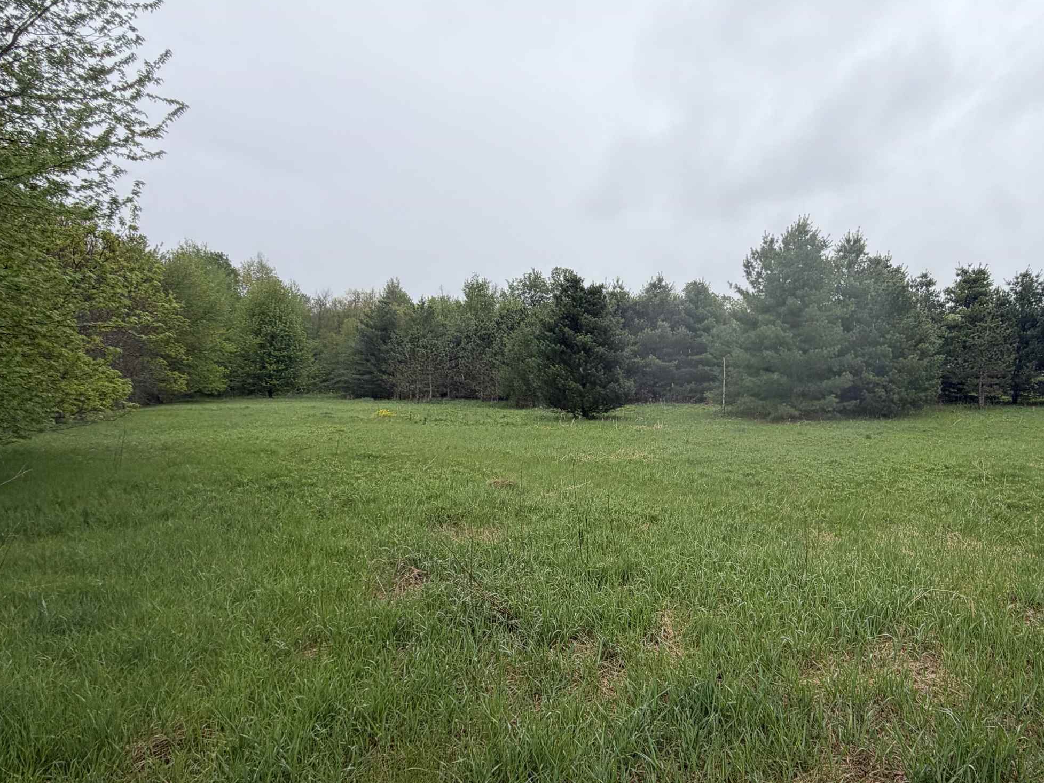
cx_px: 679
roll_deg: -1.9
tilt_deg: -7.9
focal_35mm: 22
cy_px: 481
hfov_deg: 74.5
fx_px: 663
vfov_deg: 60.4
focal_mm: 2.22
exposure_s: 1/770
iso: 25
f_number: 2.2
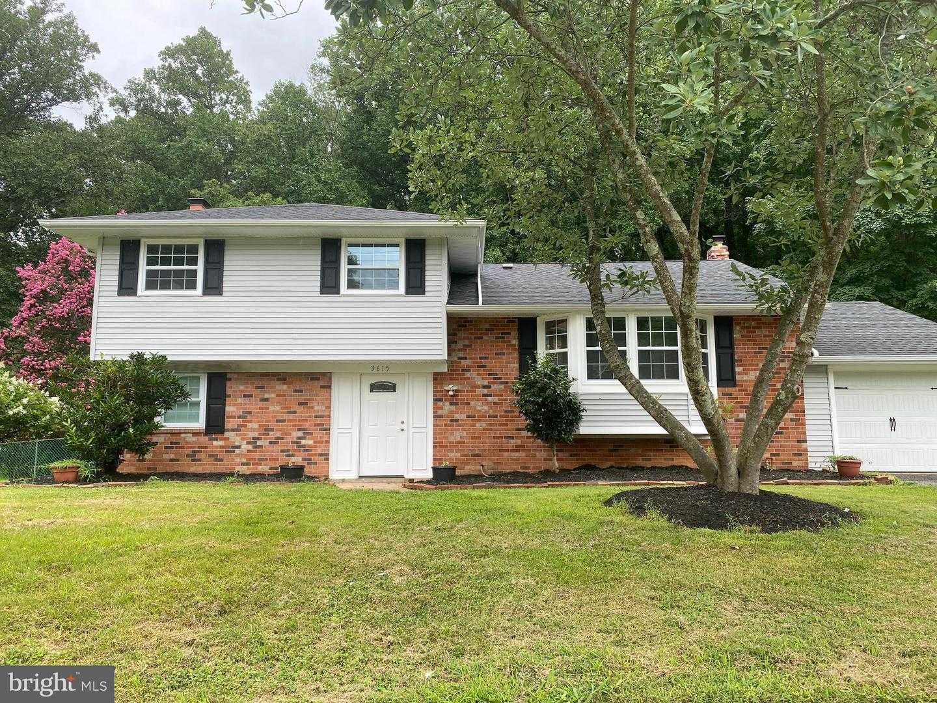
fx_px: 704
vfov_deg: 53.1
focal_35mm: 26
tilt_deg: +6.8
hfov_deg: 67.3
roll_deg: +0.1
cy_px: 352
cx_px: 468
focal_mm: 4.25
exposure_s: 1/666
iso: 32
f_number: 1.8
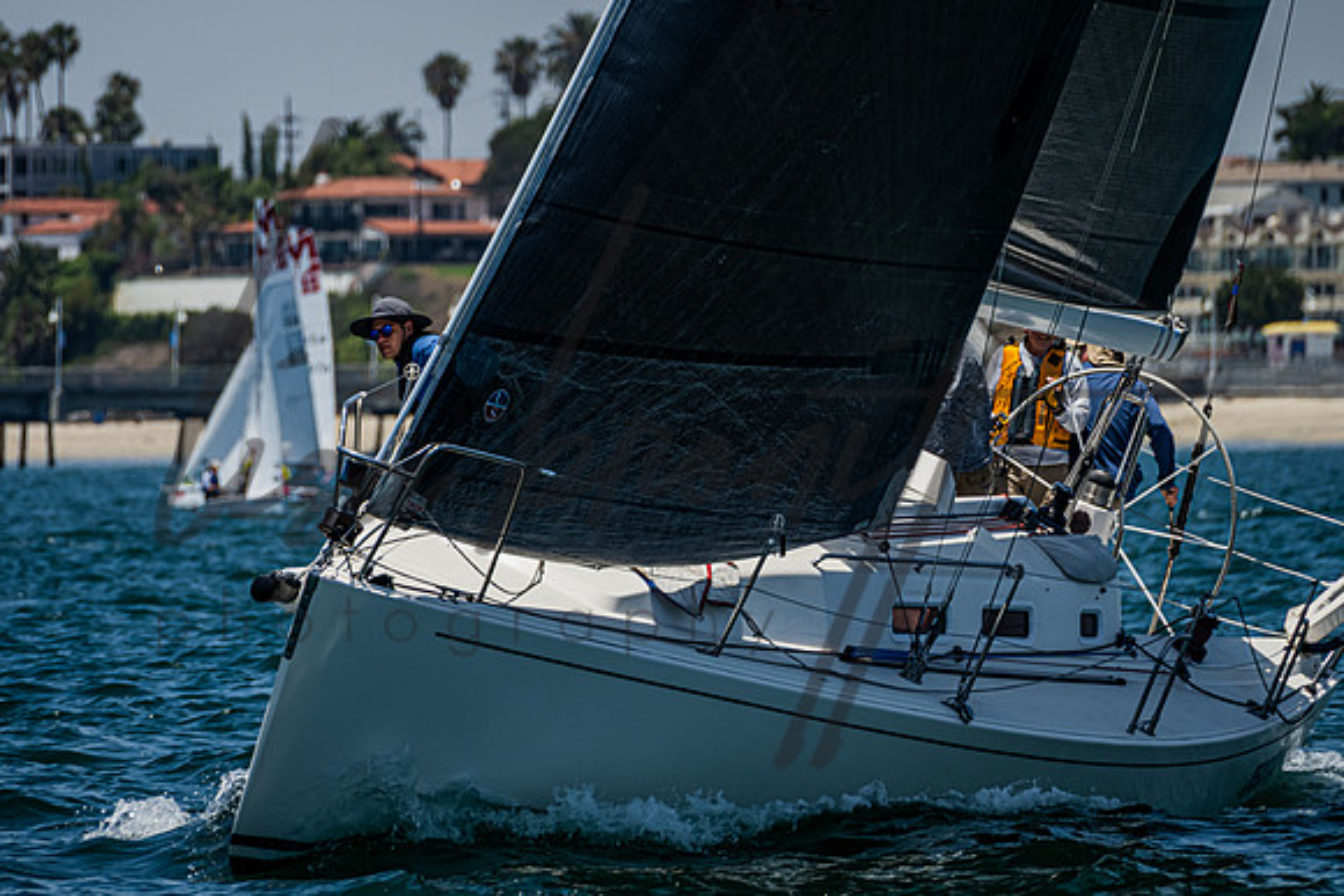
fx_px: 19055
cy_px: 372
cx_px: 605
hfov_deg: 4.0
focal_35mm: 510
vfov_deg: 2.7
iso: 400
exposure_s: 1/1600
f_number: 8
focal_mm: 400
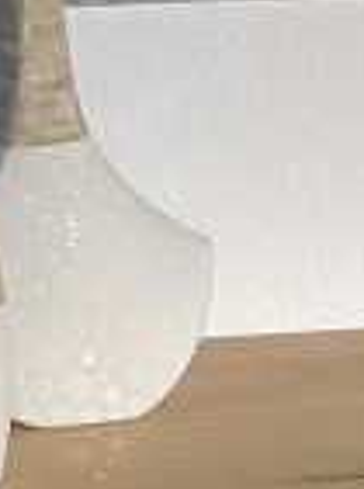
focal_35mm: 180
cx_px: 607
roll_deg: +0.3
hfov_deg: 8.0
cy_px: 1002
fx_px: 2535
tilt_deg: -31.8
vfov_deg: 10.1
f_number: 2.4
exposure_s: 1/50
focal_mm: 3.3
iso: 100
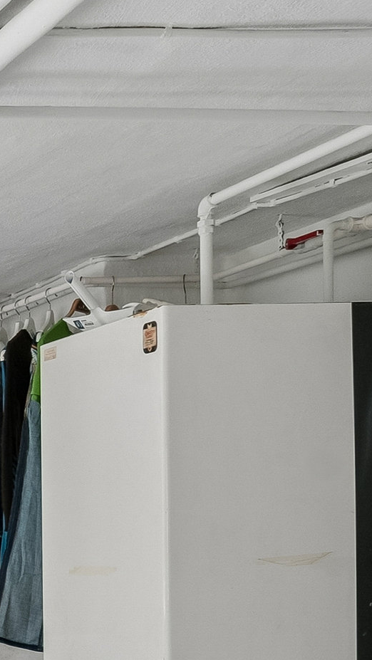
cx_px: -515
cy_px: 543
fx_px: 1069
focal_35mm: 61
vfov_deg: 33.2
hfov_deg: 14.0
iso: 200
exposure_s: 1/20
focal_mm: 12
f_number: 10
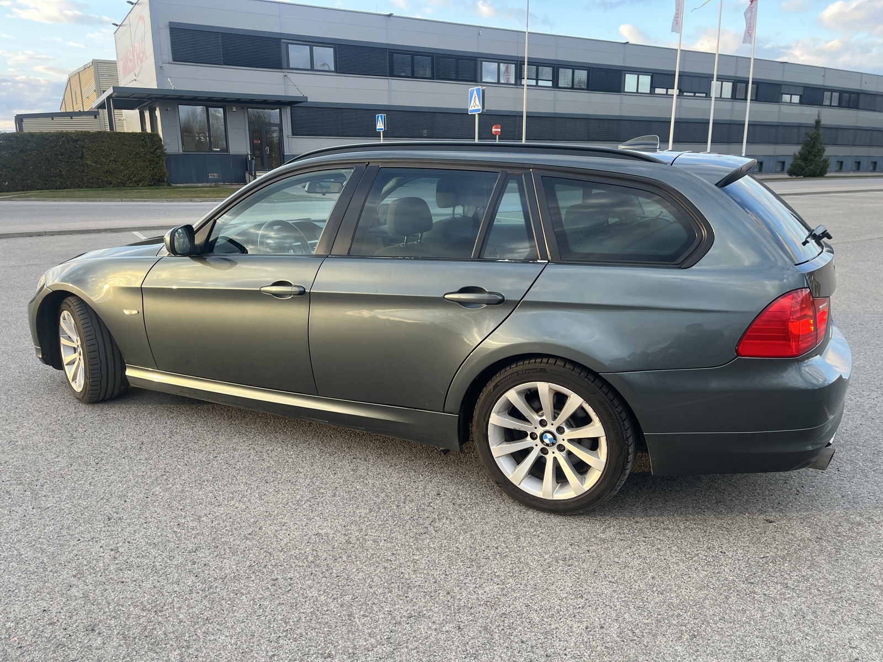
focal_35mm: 26
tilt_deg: -14.0
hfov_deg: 67.3
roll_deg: +0.3
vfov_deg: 53.1
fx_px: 663
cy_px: 331
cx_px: 442
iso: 40
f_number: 1.6
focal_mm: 5.1
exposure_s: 1/153
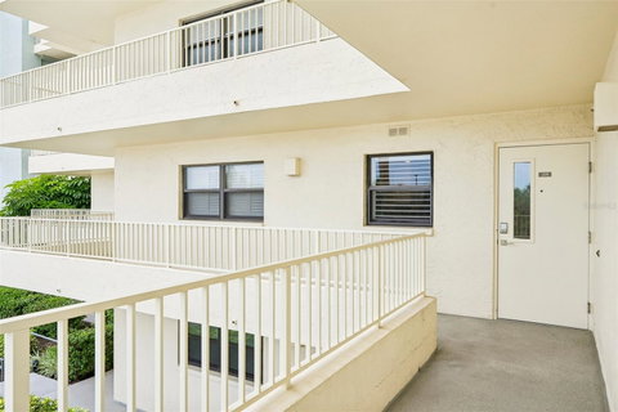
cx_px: 309
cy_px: 206
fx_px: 403
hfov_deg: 74.9
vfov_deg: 54.1
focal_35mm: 24
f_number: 8
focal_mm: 23.5
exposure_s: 1/1000
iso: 400
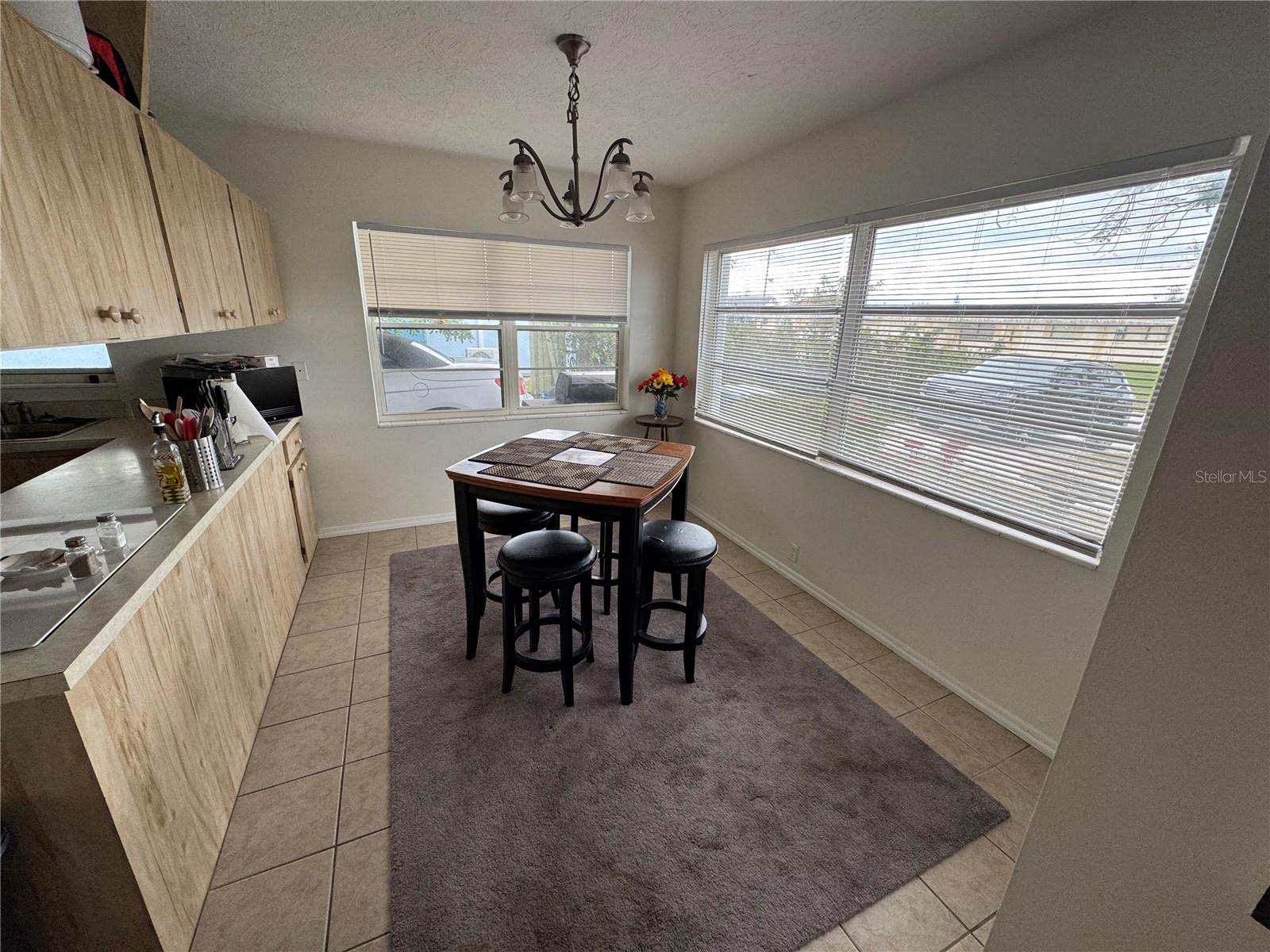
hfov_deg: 102.1
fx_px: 514
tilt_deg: -17.1
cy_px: 476
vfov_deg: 85.7
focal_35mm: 14
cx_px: 635
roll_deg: -1.4
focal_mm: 2.22
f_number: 2.2
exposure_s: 1/99
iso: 125
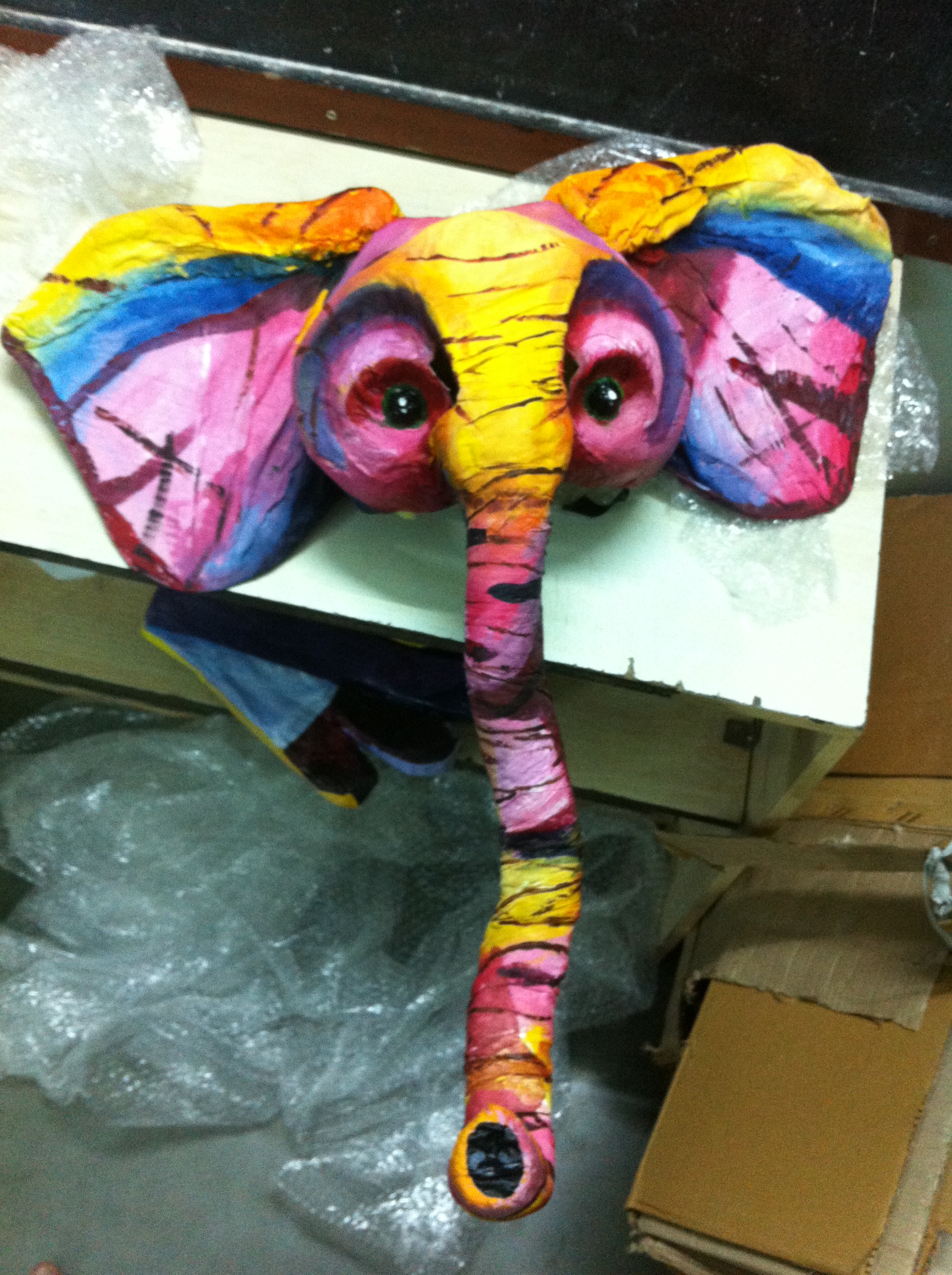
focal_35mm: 35
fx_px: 1287
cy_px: 638
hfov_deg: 40.6
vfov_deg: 52.7
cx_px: 476
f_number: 2.8
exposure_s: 1/15
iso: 320
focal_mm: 3.85
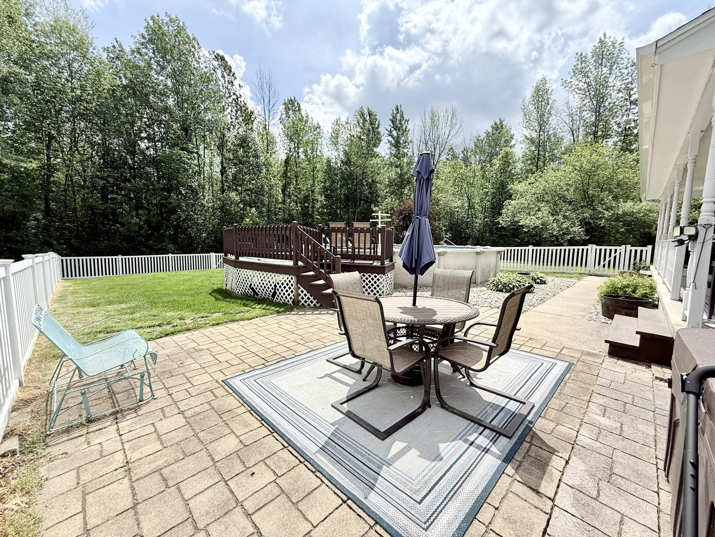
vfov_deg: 85.7
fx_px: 289
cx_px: 358
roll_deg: -0.6
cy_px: 268
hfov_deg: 102.1
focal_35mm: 14
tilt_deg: -4.9
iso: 50
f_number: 2.2
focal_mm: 2.22
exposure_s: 1/1534
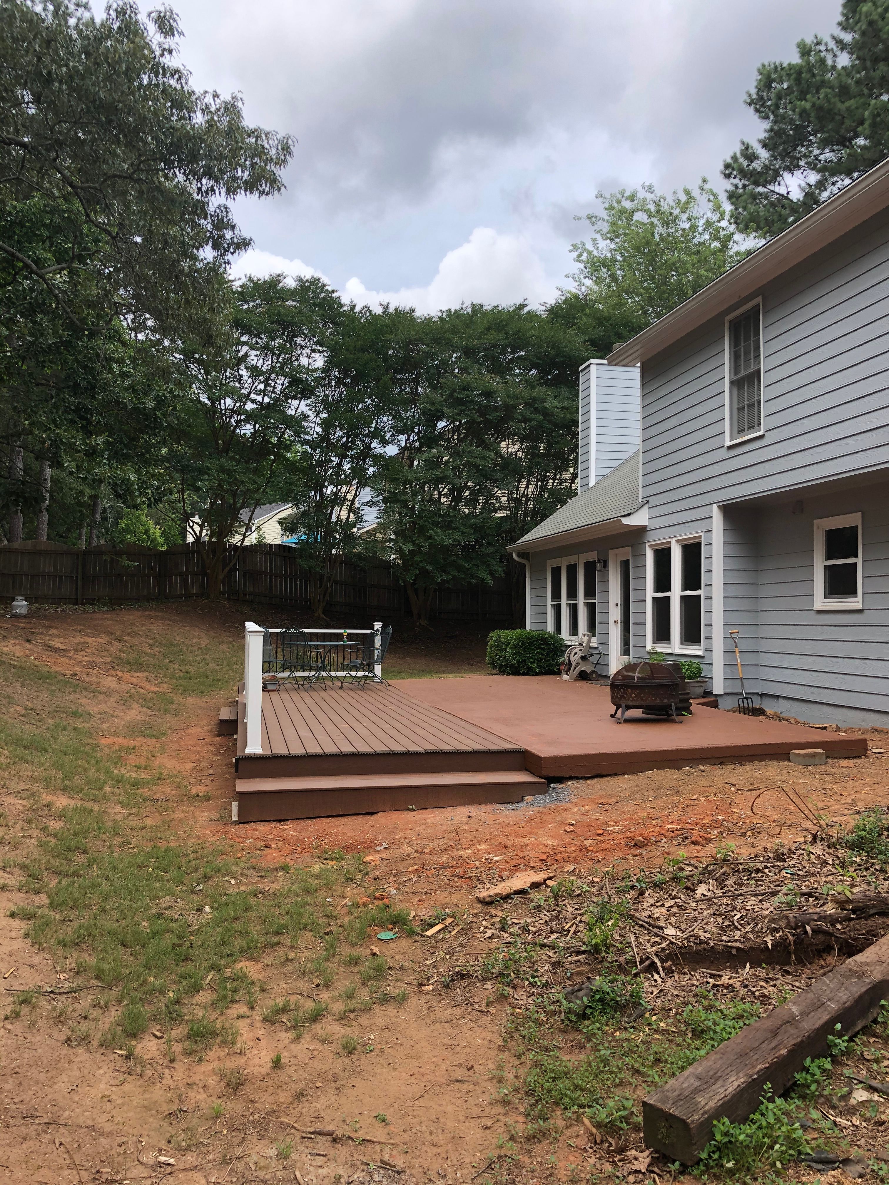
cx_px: 444
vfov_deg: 63.4
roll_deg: +0.0
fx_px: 959
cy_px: 592
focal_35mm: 28
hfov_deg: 49.7
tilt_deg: +3.6
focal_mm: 4
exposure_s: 1/1066
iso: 20
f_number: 1.8
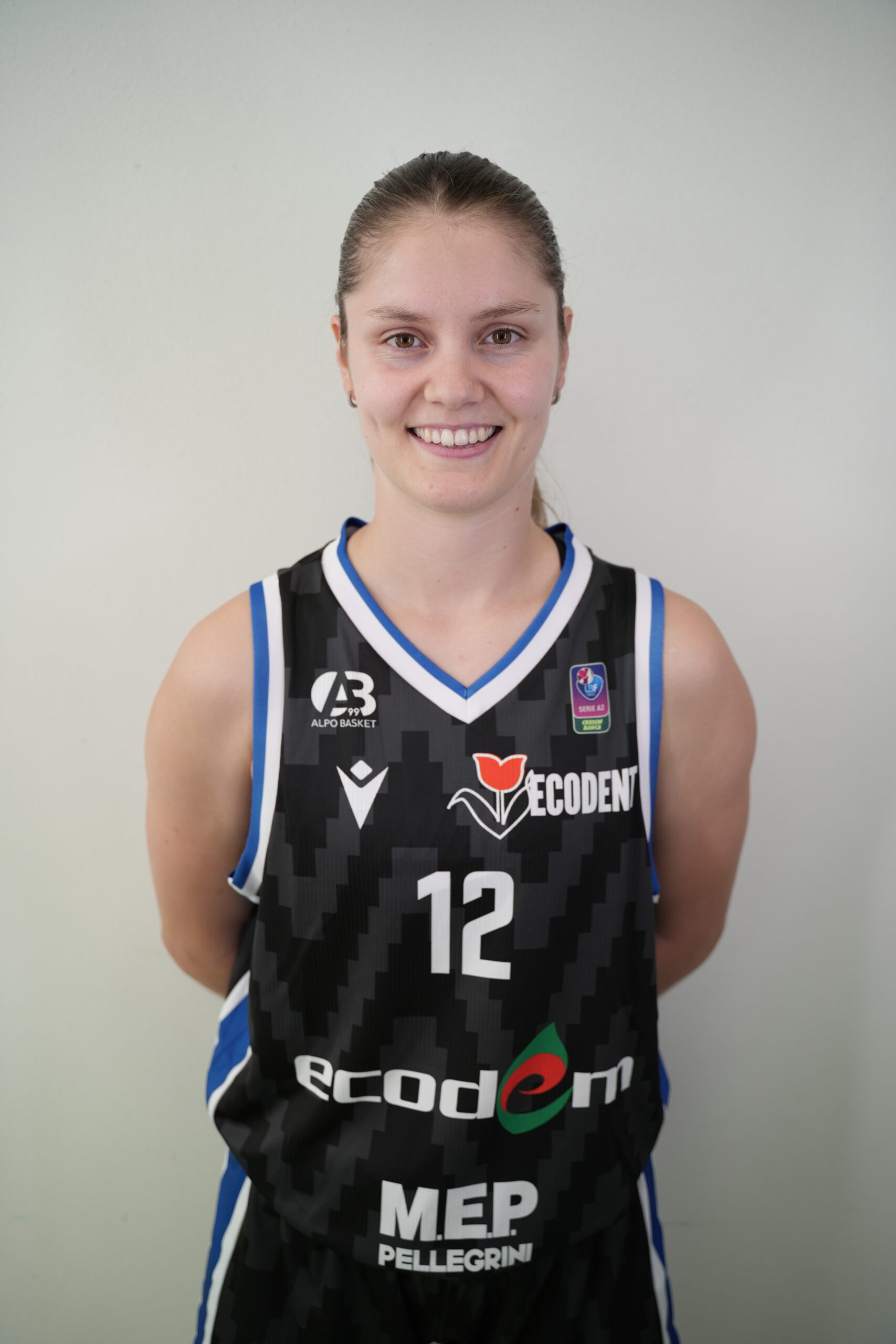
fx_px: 1045
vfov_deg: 65.5
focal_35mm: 28
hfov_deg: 46.4
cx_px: 448
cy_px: 672
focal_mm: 28
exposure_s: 1/125
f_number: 2.8
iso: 160
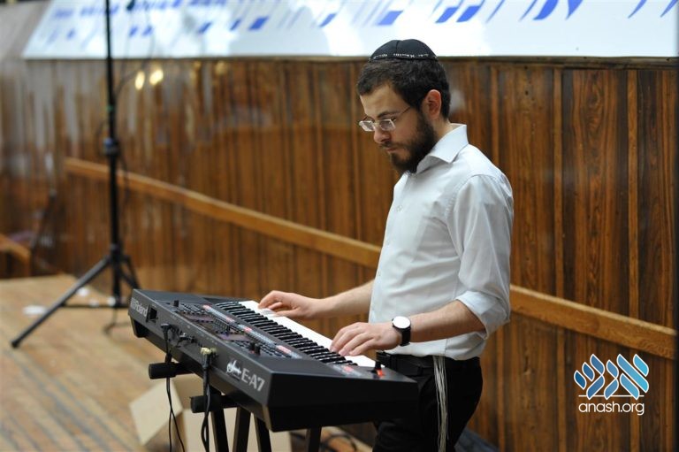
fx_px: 1602
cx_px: 340
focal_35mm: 85
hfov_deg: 23.9
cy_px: 226
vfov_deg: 16.1
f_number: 3.2
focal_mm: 85
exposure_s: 1/100
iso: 800
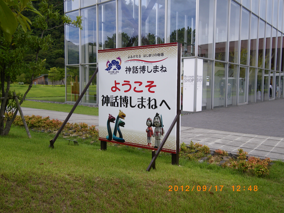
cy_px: 106
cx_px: 142
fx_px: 271
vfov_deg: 42.9
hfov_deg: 55.4
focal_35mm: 33
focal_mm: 5.8
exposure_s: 1/400
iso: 64
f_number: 2.8
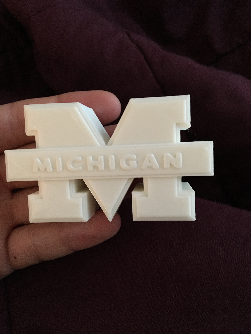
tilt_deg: -62.9
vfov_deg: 61.7
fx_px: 280
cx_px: 126
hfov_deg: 48.2
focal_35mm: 29
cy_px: 167
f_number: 2.2
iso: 200
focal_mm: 4.15
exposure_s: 1/15
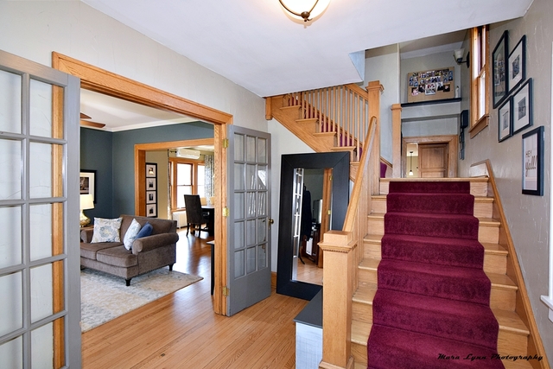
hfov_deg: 95.0
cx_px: 276
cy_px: 184
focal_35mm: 16
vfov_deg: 72.1
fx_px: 253
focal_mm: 11
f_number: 5
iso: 800
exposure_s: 1/100
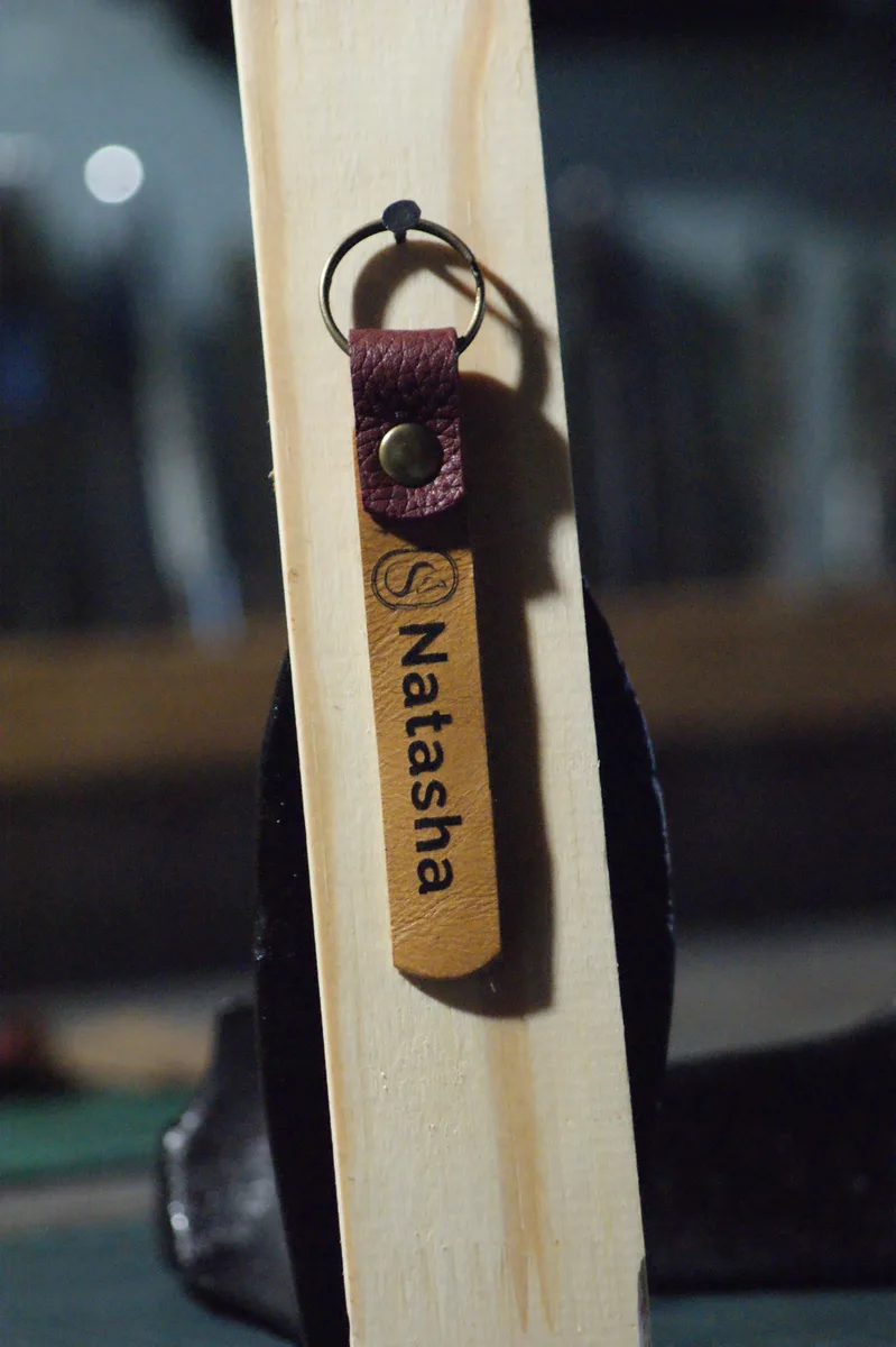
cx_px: 448
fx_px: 8407
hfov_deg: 6.1
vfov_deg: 9.2
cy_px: 674
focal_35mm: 225
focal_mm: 150
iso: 3200
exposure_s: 1/60
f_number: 5.6
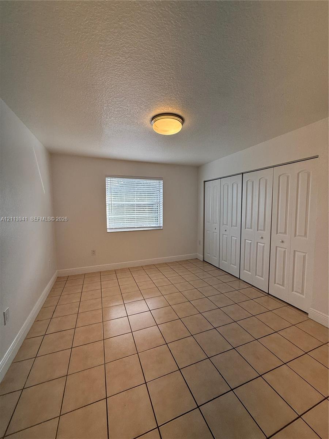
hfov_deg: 85.7
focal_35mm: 14
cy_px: 220
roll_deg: +1.0
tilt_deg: -3.4
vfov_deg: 102.1
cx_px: 164
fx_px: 177
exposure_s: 1/344
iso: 64
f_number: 2.2
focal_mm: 2.22
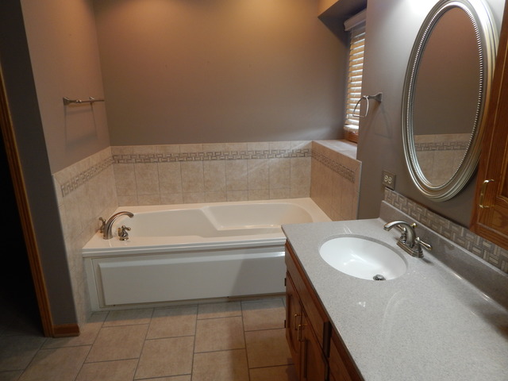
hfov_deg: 73.9
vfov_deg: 58.9
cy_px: 190
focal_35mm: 23
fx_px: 338
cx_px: 254
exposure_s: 1/30
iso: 160
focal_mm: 4
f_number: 3
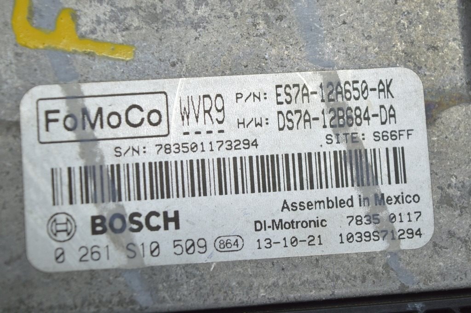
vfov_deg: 16.5
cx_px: 236
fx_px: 1078
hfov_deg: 24.6
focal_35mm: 82
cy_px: 156
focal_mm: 55
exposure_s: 1/60
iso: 400
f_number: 5.6
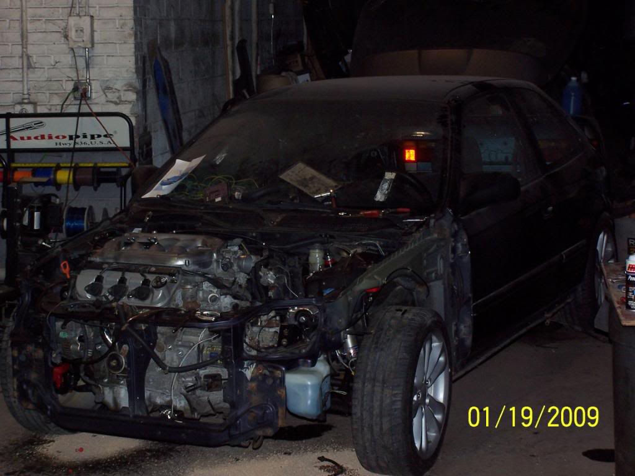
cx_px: 318
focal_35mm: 82
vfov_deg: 18.0
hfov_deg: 23.8
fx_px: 1504
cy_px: 238
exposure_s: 1/90
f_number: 3.2
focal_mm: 13.7
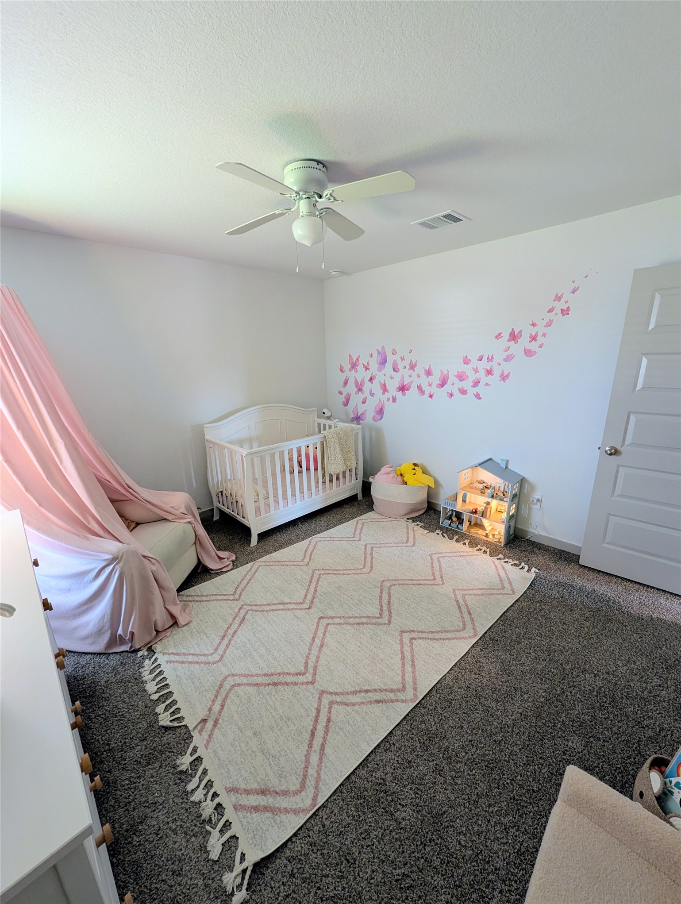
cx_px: 340
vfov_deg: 110.4
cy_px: 452
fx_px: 314
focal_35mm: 12
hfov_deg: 94.7
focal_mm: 2.02
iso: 150
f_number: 1.7
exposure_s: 1/48.9
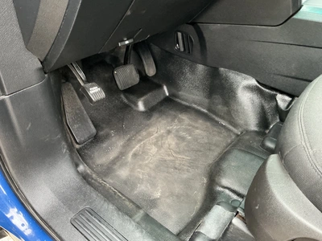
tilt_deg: -39.7
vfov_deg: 49.7
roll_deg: -5.6
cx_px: 161
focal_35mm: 28
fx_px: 260
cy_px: 120
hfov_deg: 63.4
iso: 320
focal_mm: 3
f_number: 1.8
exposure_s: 1/40
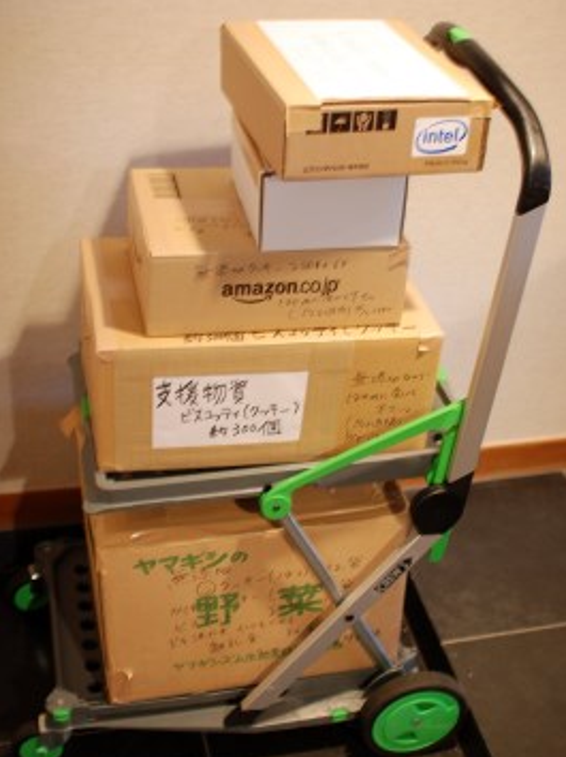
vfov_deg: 38.9
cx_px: 282
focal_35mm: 49
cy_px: 376
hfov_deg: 29.6
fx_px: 1070
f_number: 2.5
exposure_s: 1/5
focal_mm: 30
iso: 125
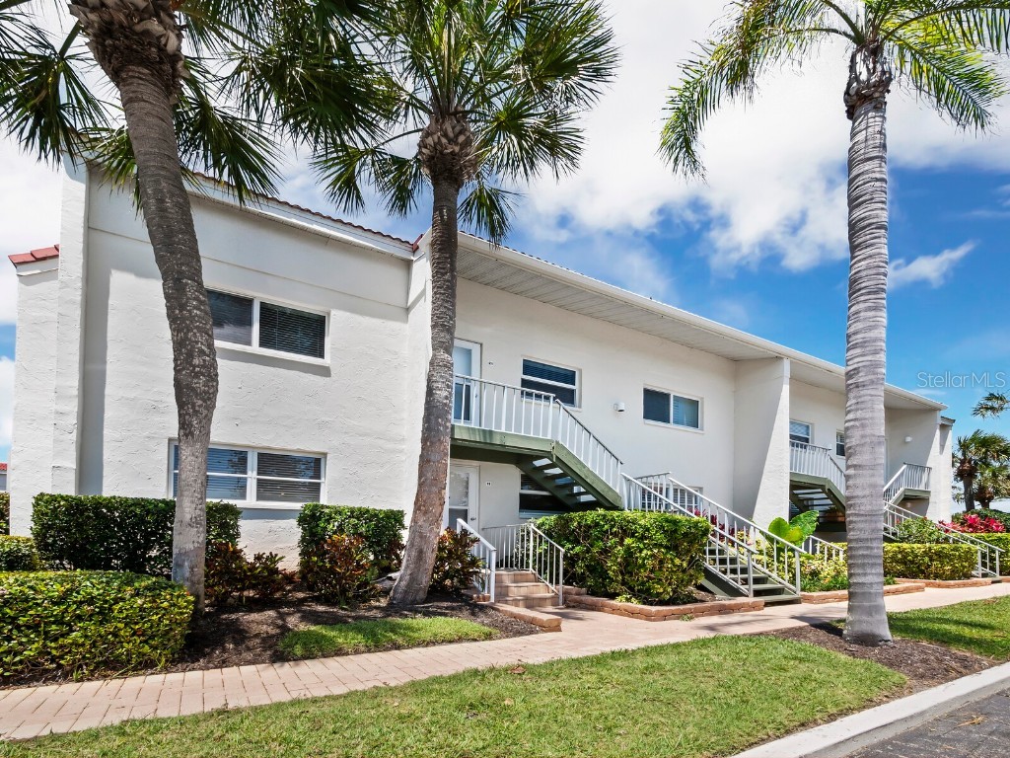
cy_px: 379
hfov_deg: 102.1
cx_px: 505
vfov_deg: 85.7
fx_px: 408
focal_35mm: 14
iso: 400
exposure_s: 1/160
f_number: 10
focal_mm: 7
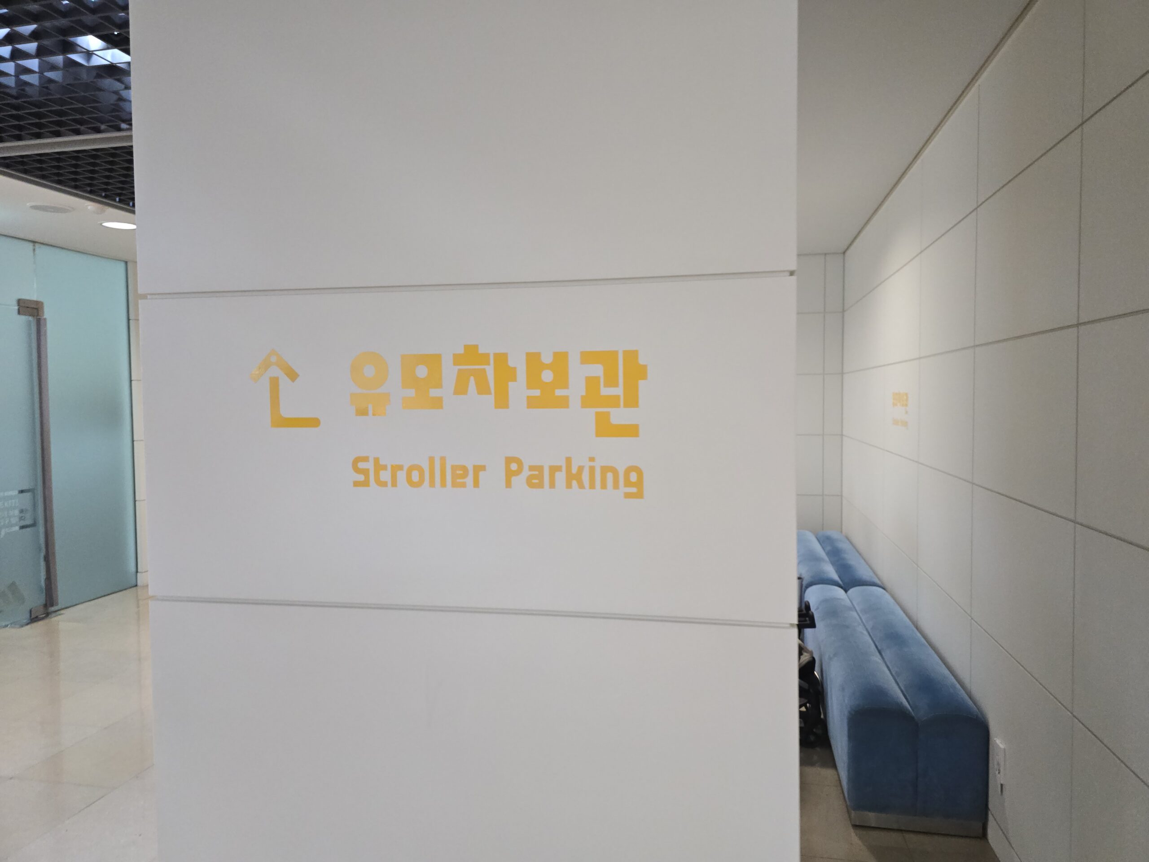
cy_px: 431
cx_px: 574
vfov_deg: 58.9
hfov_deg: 73.9
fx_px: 763
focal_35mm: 23
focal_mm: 6.3
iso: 500
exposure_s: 1/120
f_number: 1.7
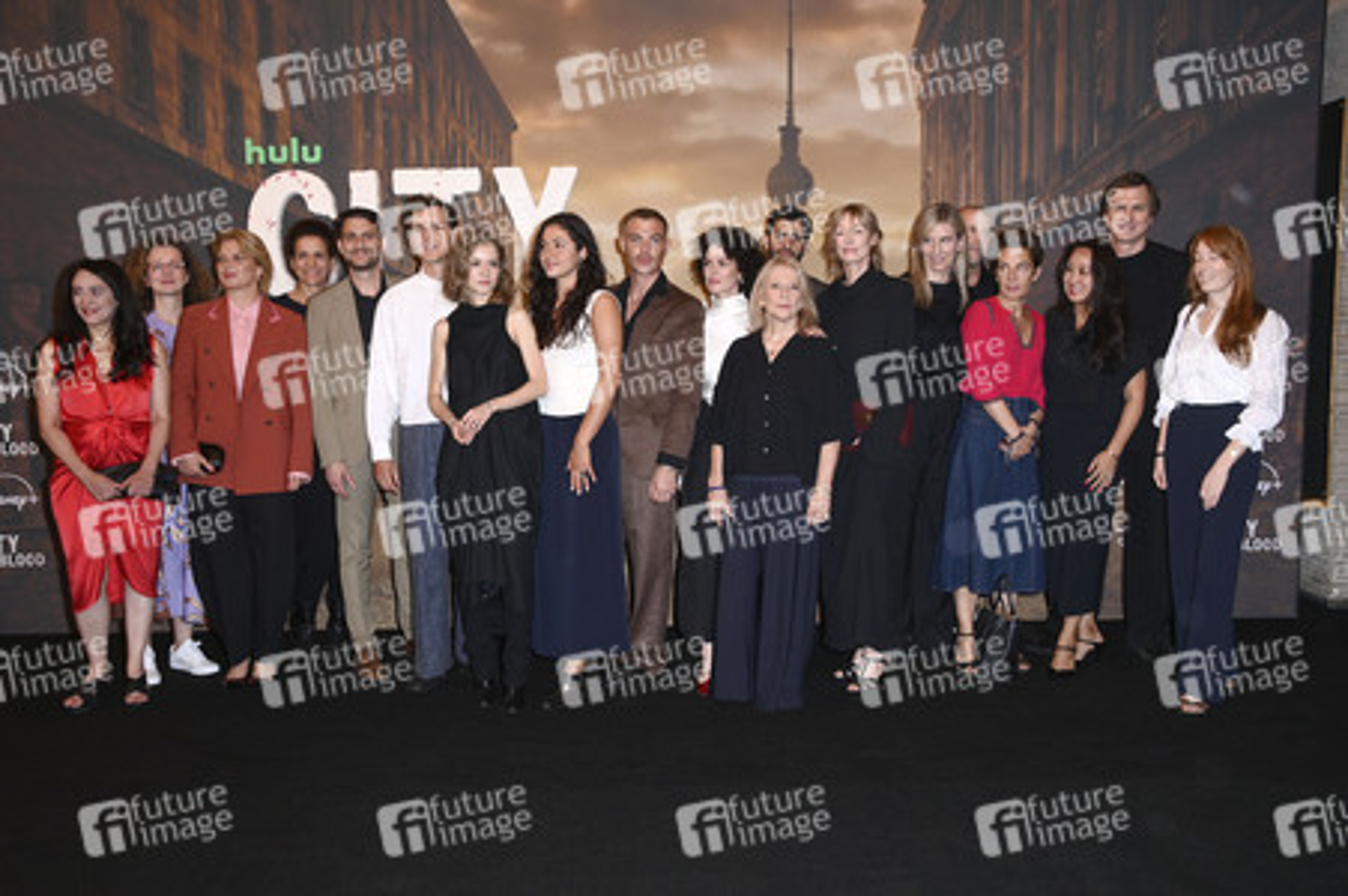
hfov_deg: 54.5
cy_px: 448
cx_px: 674
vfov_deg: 37.8
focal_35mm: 35
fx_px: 1310
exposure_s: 1/250
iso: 640
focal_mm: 35
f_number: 5.6
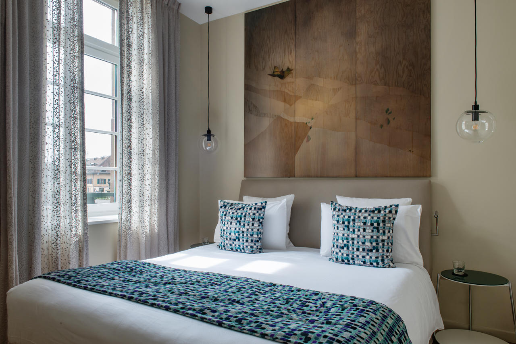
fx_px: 344
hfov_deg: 73.8
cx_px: 258
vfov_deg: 53.1
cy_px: 172
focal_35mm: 24
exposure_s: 1/3
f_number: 16
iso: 125
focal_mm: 24
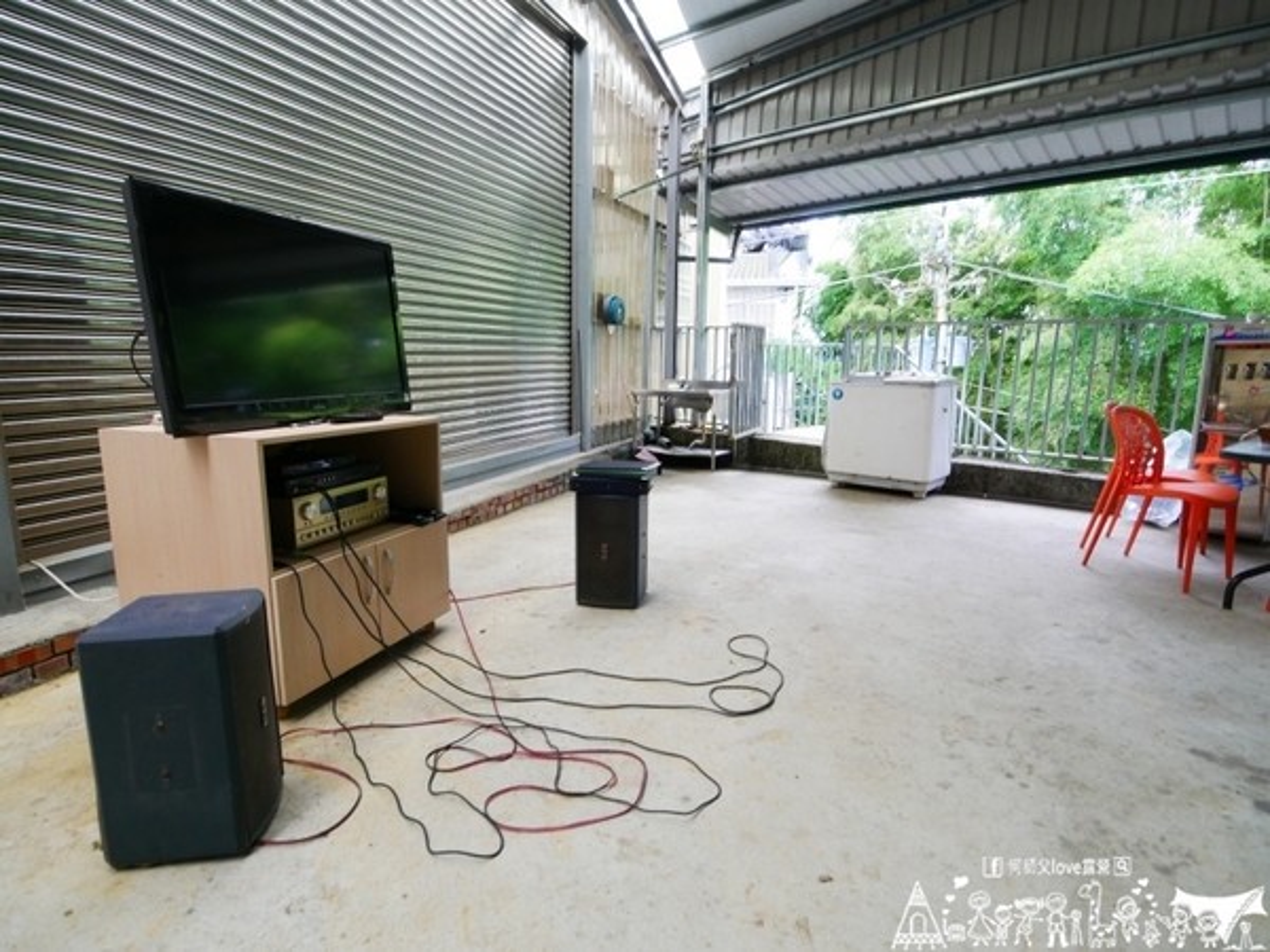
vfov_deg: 71.6
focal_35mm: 18
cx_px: 635
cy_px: 476
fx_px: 660
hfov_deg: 87.8
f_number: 4
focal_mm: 9
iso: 1000
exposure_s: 1/60
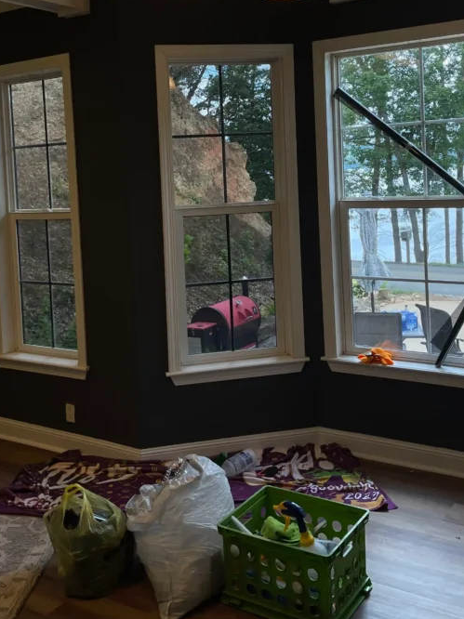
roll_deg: +2.6
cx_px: 224
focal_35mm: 40
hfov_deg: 35.9
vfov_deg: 46.0
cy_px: 197
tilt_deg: -1.9
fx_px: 715
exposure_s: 1/288
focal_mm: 5.1
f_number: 1.6
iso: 40
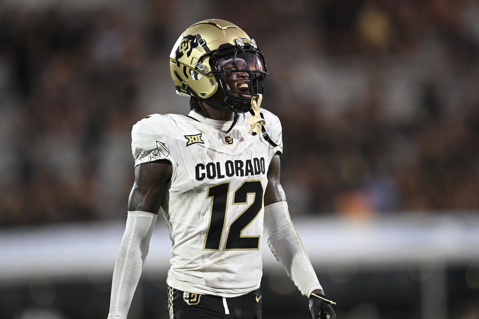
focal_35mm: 600
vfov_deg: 2.3
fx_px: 7981
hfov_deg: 3.4
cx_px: 240
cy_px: 160
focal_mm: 400
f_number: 2.8
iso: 2000
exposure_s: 1/1250
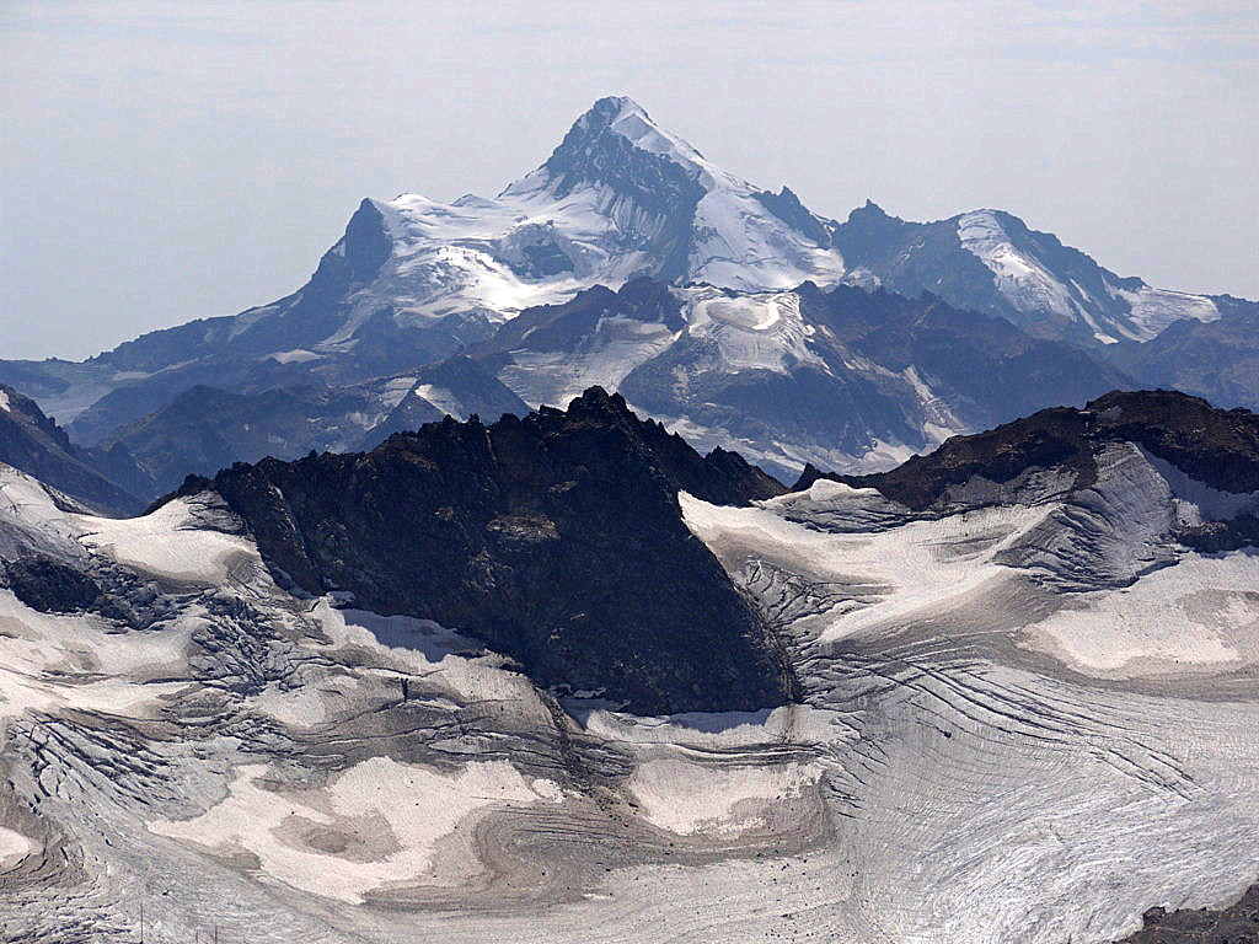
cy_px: 472
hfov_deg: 10.2
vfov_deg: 7.7
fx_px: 7056
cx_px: 630
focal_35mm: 194
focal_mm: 97
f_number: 9
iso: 100
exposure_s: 1/1000
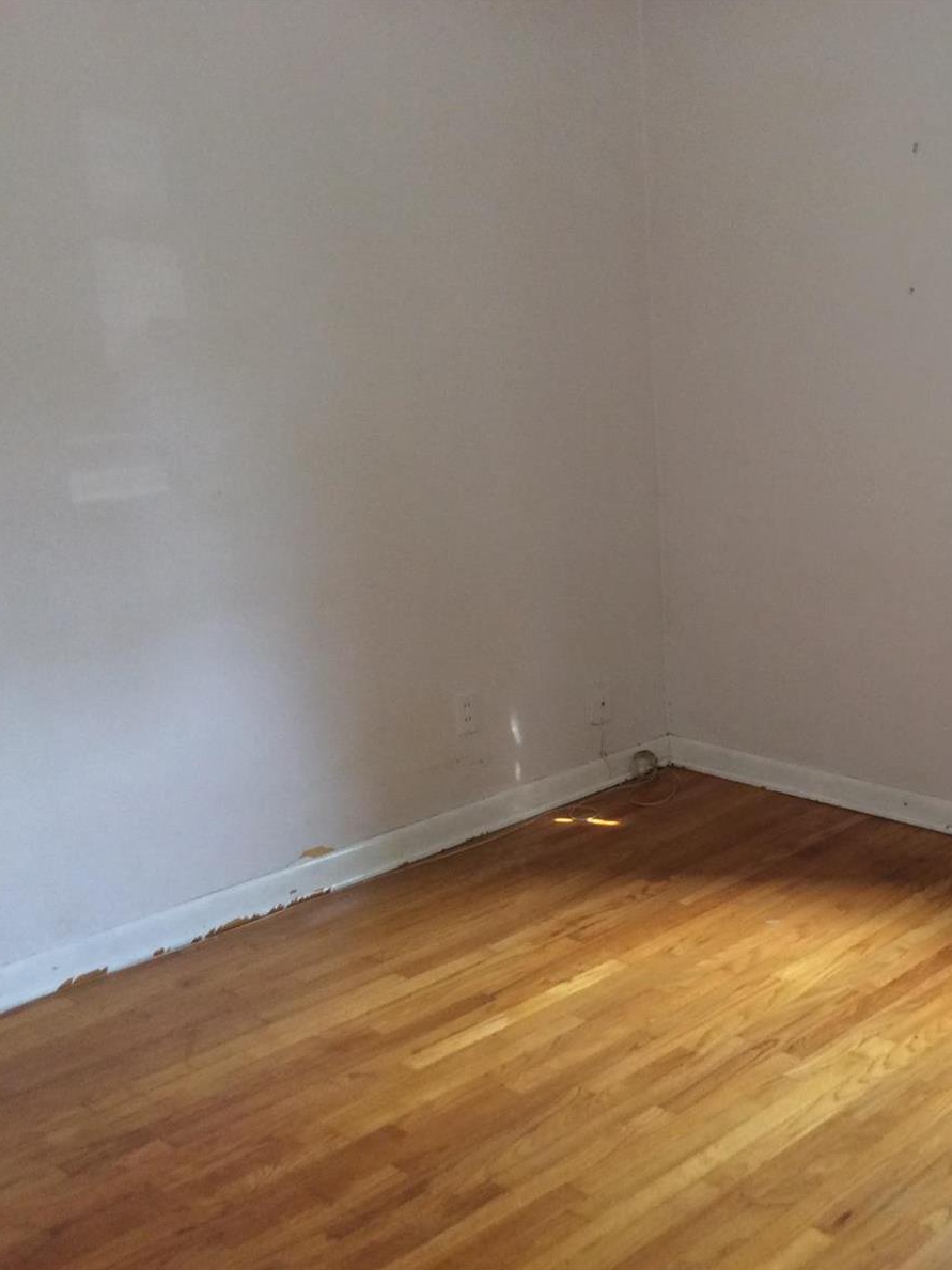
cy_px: 634
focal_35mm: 43
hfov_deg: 32.2
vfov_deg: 43.9
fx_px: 1578
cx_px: 824
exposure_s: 1/24
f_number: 2.4
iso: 80
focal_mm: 3.3
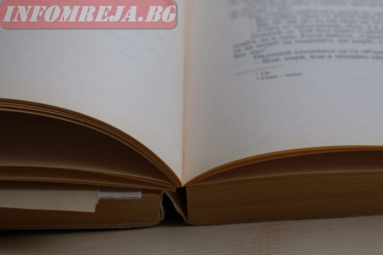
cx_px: 192
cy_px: 128
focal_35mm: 70
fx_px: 744
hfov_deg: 28.9
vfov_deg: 19.4
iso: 200
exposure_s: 1/140
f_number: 5.6
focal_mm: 46.7
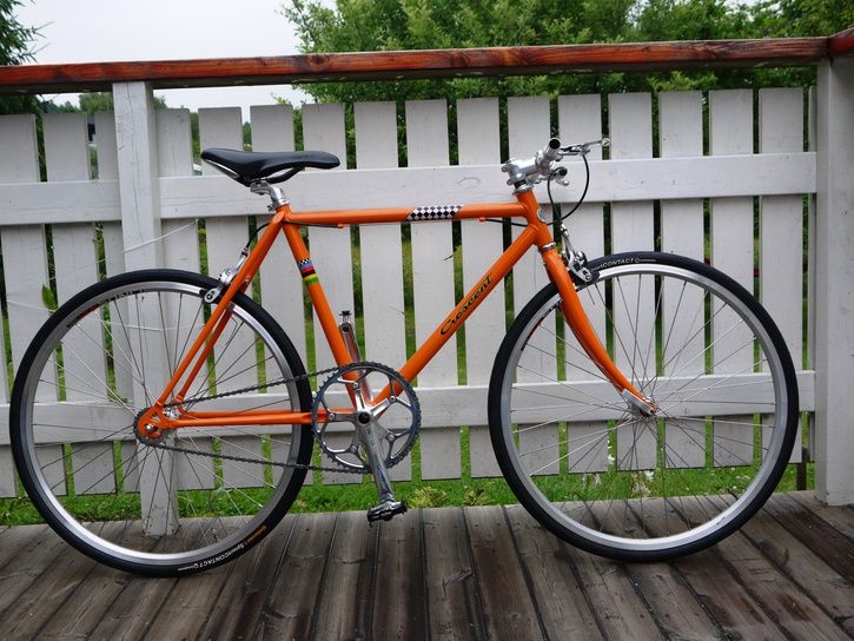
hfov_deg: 46.8
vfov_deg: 36.0
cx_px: 427
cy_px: 320
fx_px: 987
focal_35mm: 40
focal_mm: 20
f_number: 5.6
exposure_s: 1/160
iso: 100
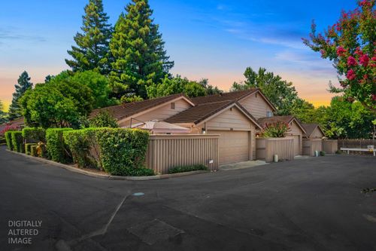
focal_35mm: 20
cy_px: 126
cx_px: 188
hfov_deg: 84.0
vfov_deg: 61.9
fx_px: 209
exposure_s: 1/25
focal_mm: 20
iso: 100
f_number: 10
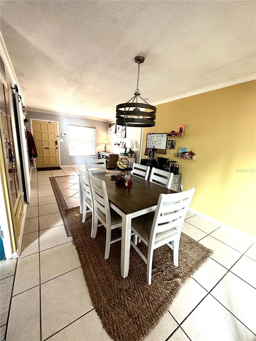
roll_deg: -3.6
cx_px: 128
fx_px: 138
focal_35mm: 14
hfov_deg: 85.7
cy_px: 170
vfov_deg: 102.1
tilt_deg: -12.1
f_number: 2.2
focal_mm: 2.22
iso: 500
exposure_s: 1/60
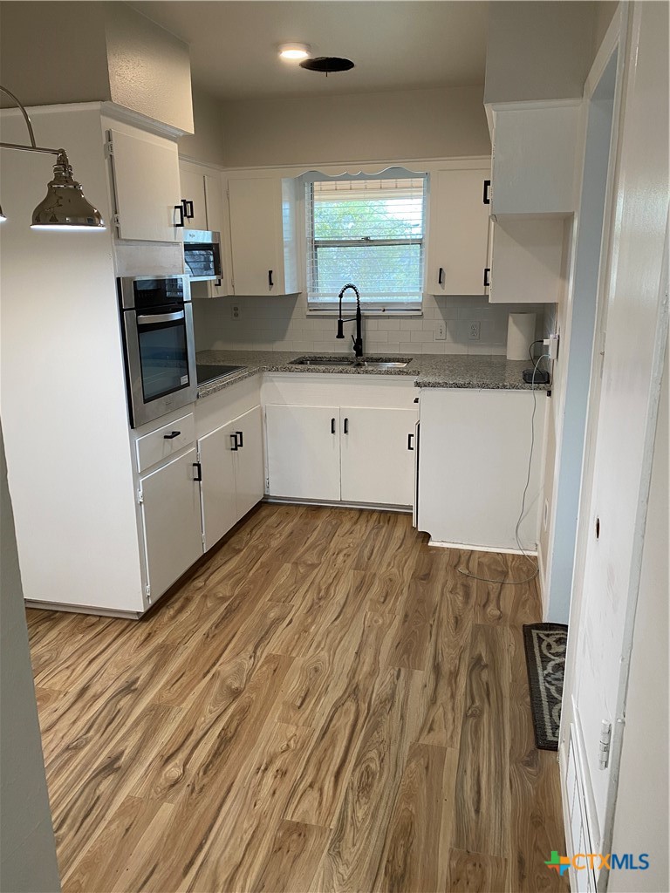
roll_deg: +1.8
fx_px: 671
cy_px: 446
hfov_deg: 53.1
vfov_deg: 67.3
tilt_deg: -14.1
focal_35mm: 26
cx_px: 335
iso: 80
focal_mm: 4.25
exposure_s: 1/60
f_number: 1.8
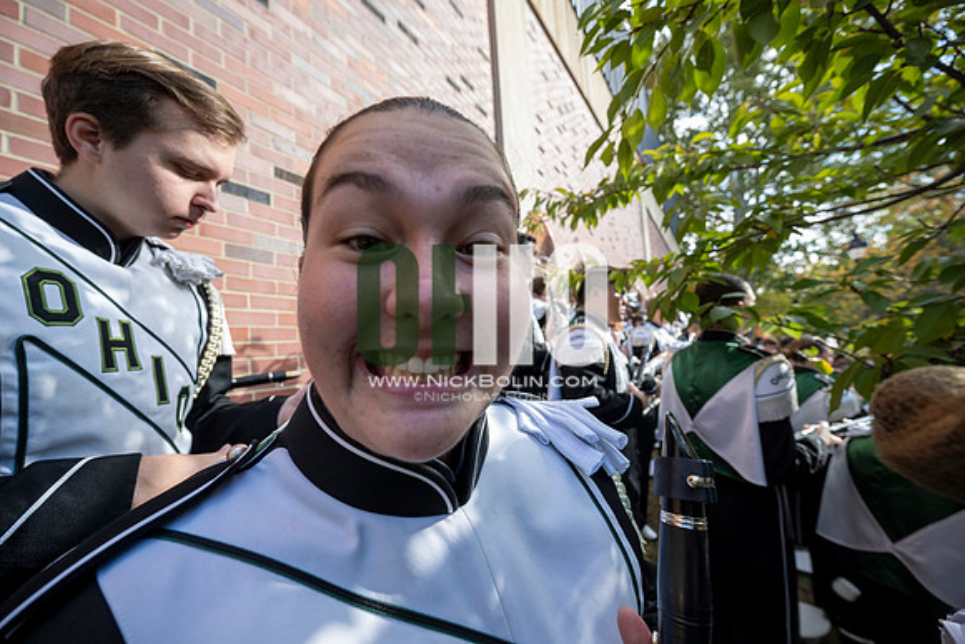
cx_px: 482
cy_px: 322
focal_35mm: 14
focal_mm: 14
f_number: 4.5
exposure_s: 1/500
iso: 320
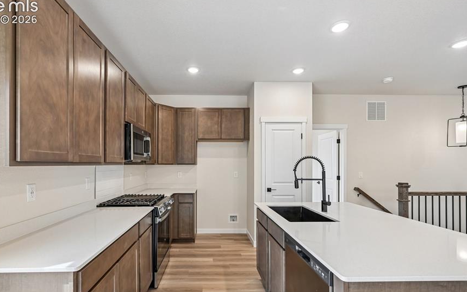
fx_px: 216
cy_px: 161
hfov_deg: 94.1
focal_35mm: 17
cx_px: 210
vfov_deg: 67.8
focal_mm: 14
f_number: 9
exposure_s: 1/15
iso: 320
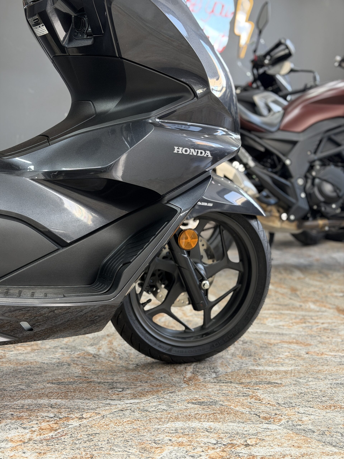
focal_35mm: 48
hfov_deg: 30.3
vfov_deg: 39.7
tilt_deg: -7.1
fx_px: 636
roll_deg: -0.8
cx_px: 172
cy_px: 230
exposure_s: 1/50
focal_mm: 6.76
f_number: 1.78
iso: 200
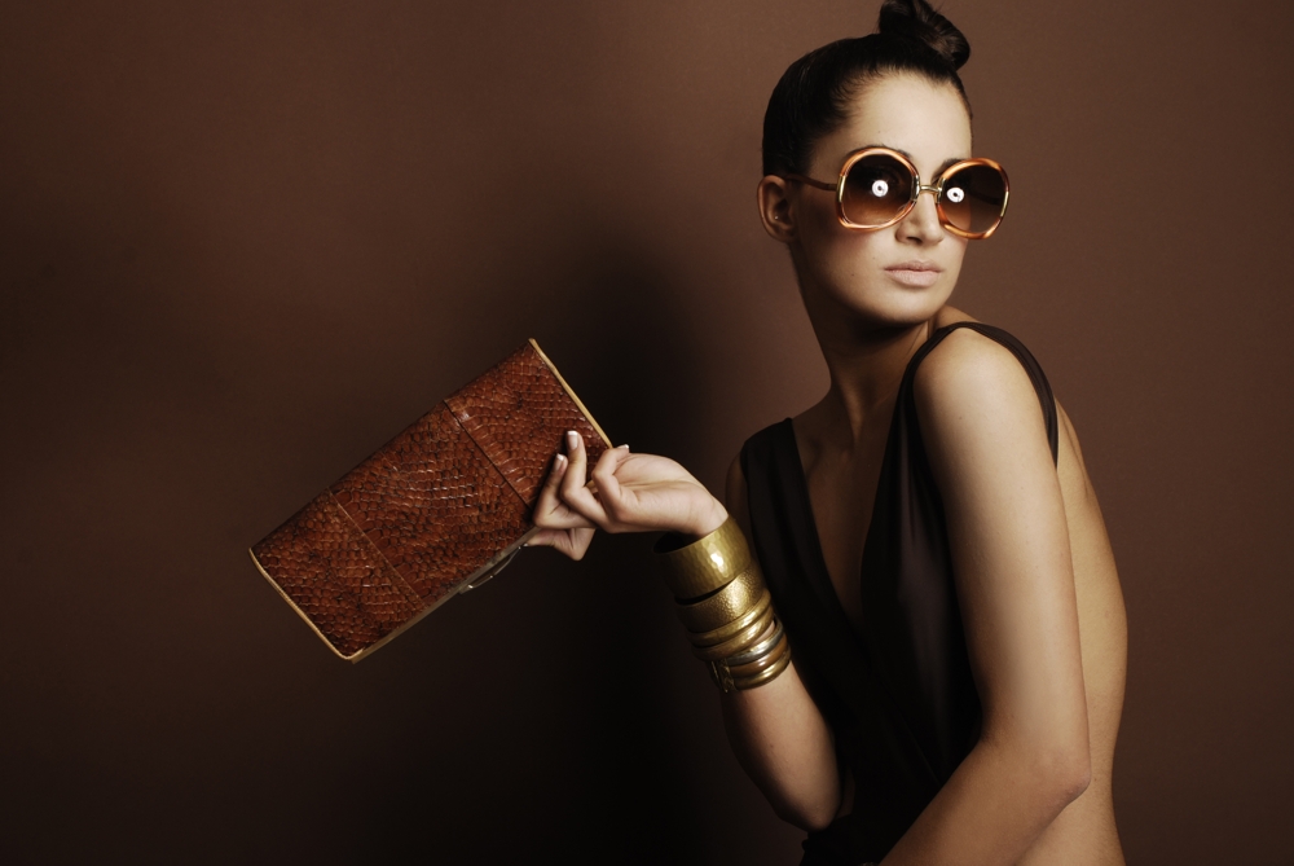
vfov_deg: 22.7
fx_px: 2159
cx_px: 647
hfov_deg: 33.4
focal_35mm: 60
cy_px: 433
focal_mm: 40
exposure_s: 1/160
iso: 100
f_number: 8
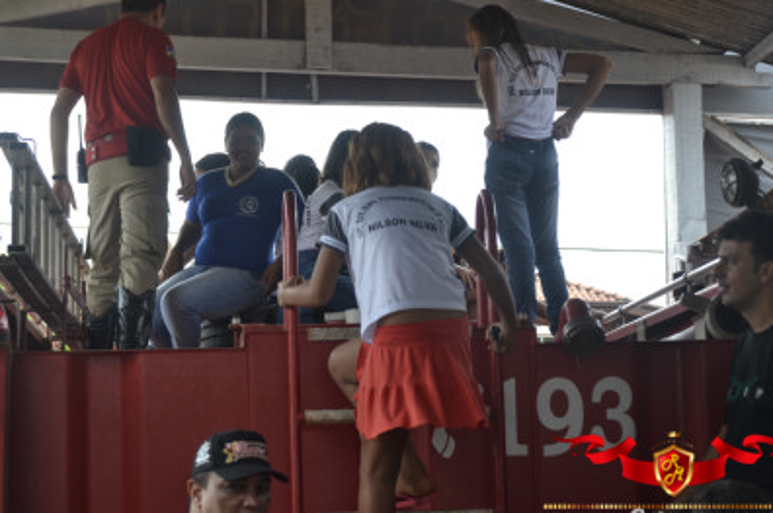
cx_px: 340
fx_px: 1952
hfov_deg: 22.4
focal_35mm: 91
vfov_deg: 15.0
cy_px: 241
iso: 125
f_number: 5.6
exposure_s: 1/125
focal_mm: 48
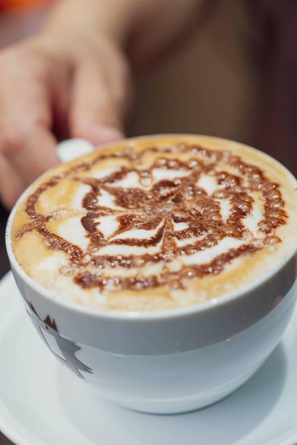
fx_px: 1027
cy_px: 222
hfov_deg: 16.5
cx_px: 148
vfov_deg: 24.5
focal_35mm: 83
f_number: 2.8
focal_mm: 55
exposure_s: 1/160
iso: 320
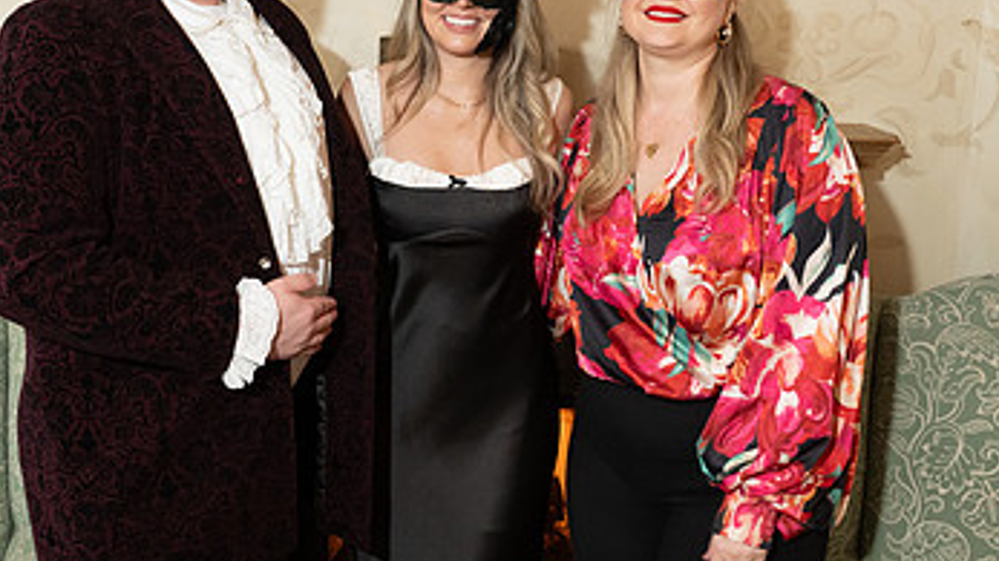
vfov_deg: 28.0
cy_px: 148
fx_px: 1112
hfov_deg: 48.0
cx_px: 392
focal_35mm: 42
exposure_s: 1/60
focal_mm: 24
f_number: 5.6
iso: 3200
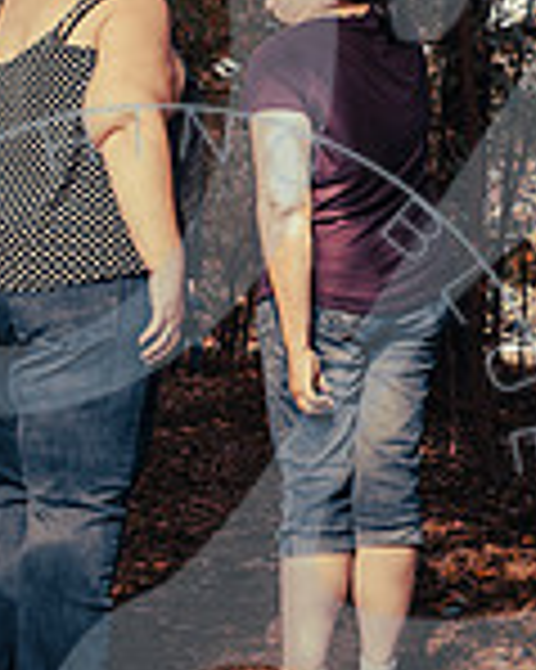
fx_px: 1350
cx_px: 360
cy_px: 180
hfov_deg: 22.4
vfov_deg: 27.6
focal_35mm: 68
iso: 400
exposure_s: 1/160
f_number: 2.8
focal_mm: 24
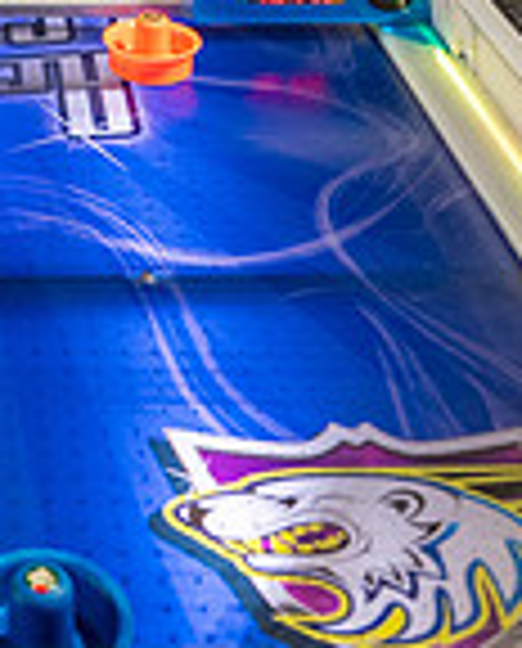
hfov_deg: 19.6
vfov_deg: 22.8
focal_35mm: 76
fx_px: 1462
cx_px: -18
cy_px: -144
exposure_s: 1/80
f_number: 4
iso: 800
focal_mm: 26
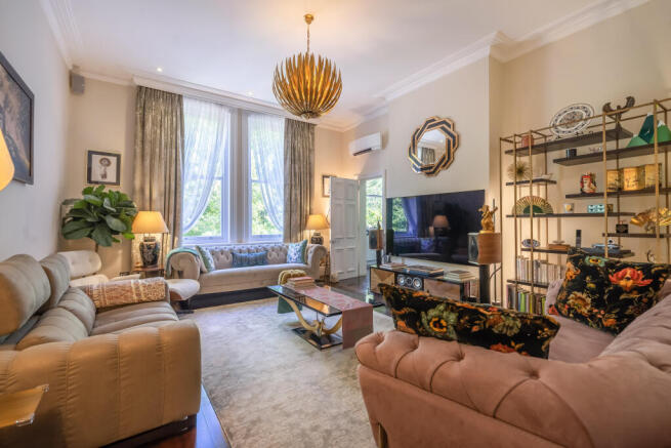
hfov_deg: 100.4
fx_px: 280
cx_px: 336
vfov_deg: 77.4
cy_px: 224
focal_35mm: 15
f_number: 6.3
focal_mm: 15
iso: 320
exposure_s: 1/60
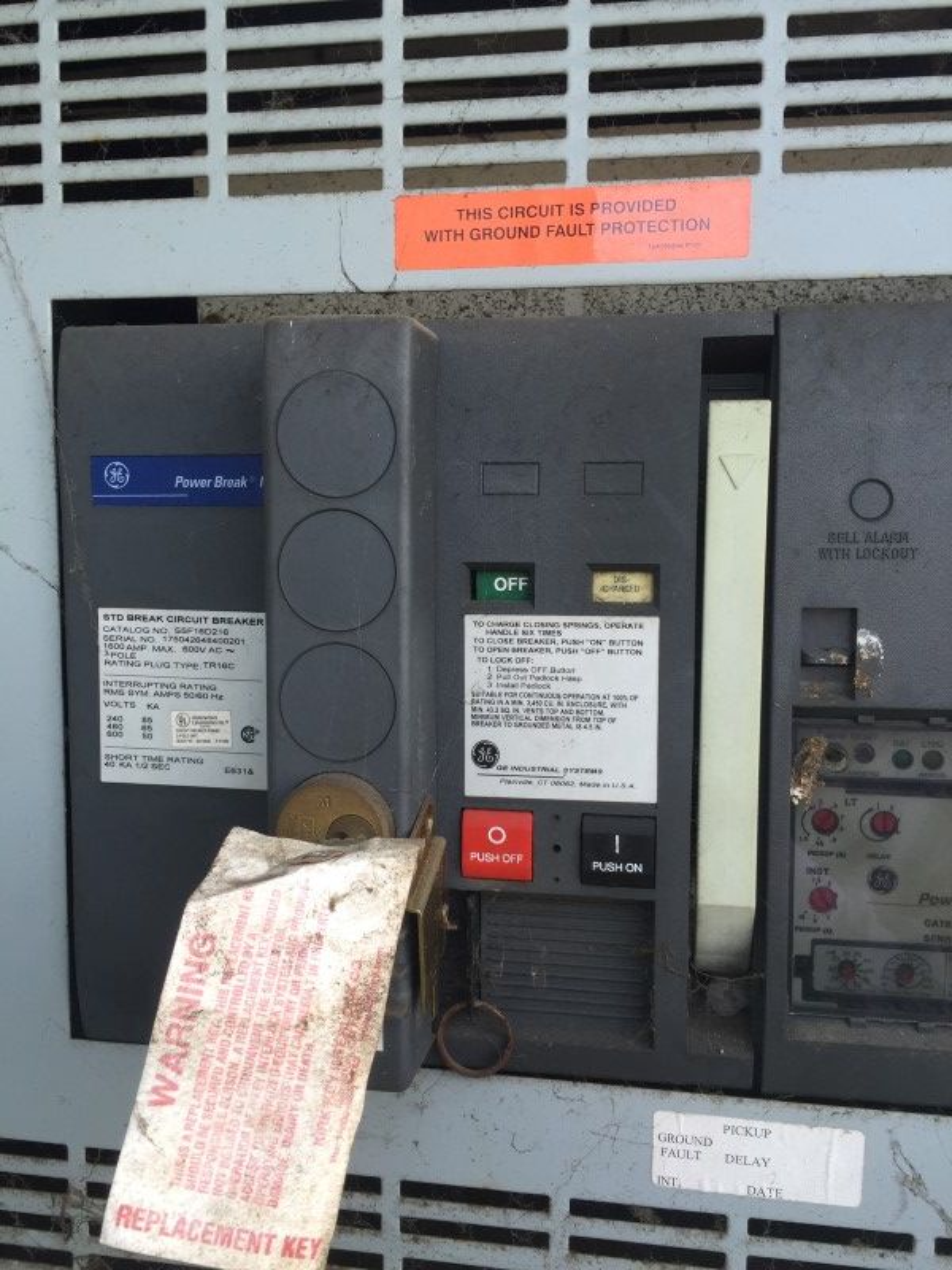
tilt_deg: -5.2
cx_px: 476
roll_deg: -0.7
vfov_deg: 61.7
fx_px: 1063
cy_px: 635
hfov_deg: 48.2
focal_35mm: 29
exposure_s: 1/120
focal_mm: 4.15
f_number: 2.2
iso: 32
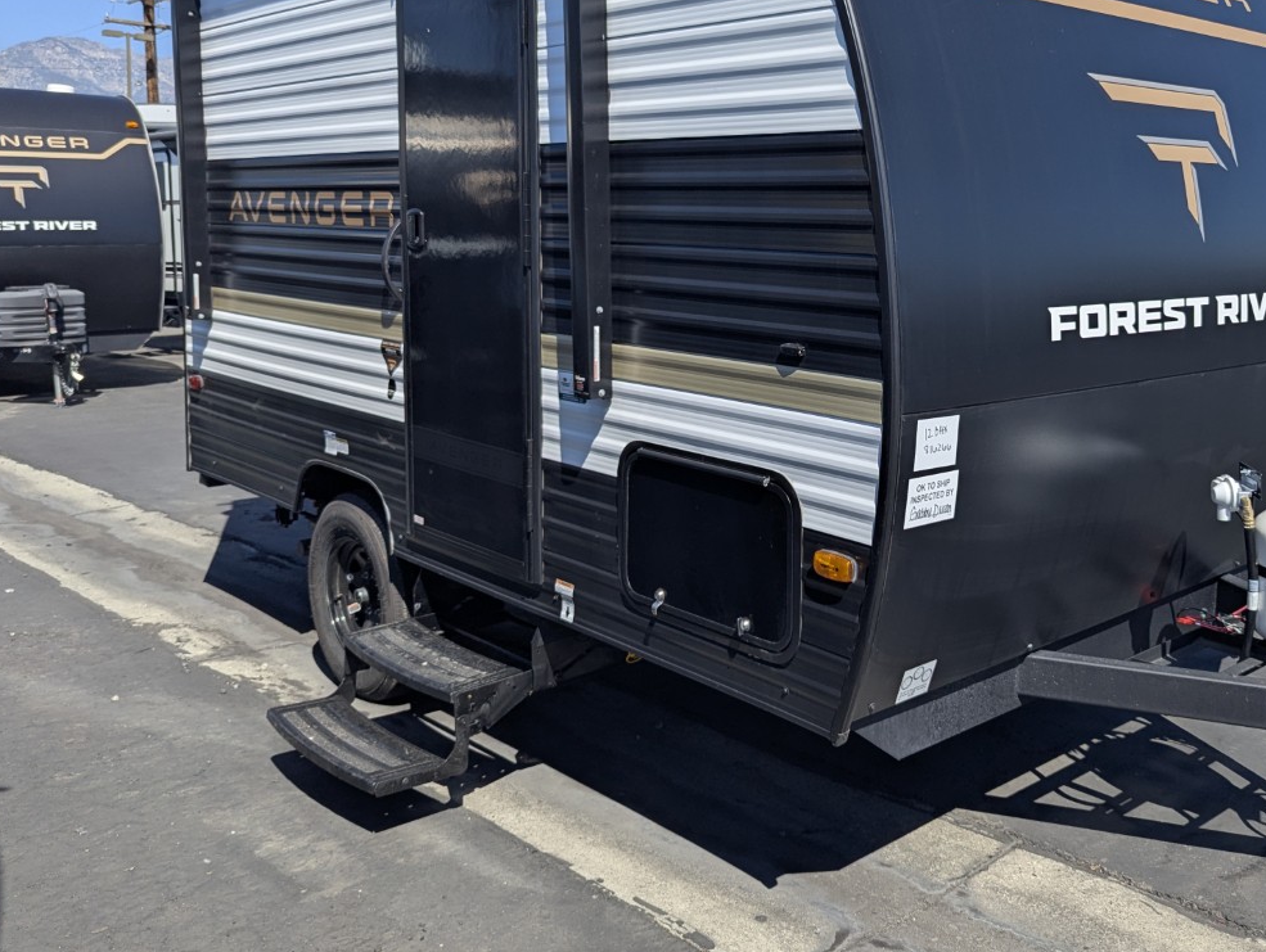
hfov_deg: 53.1
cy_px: 333
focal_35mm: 34
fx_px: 1245
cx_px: 822
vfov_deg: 41.4
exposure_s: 1/2309
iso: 39
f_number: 1.85
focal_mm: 6.81
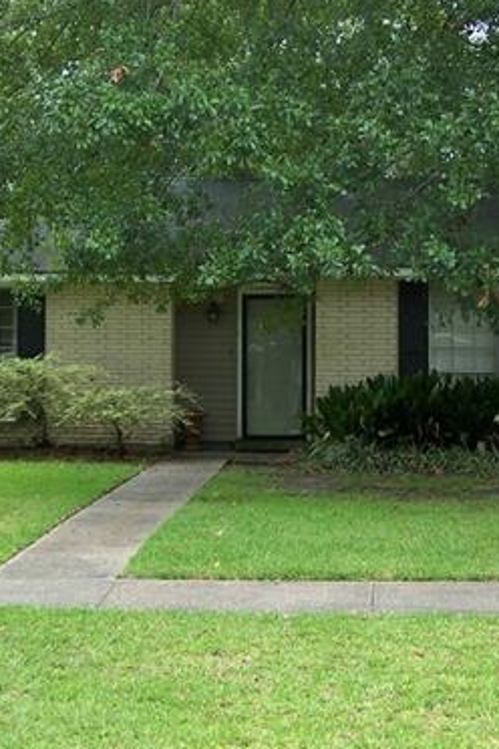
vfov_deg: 29.6
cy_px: 312
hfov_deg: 19.9
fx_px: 1414
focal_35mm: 68
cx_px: 348
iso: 80
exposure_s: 1/125
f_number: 2.8
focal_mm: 6.3
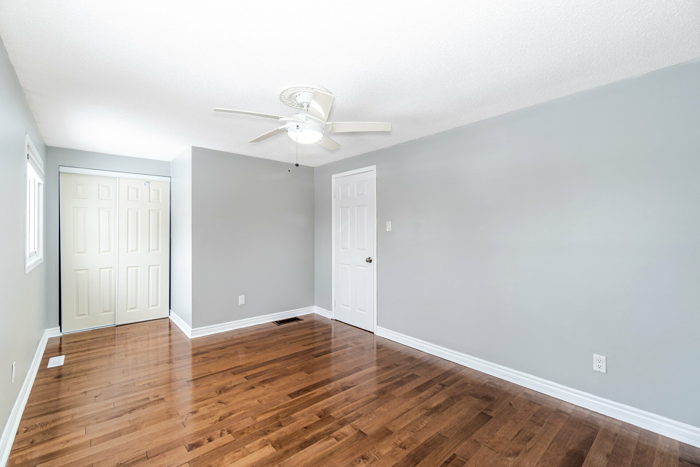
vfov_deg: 77.3
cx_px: 350
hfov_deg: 100.4
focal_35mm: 15
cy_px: 234
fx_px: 292
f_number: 7.1
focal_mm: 10
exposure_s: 1/5
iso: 50
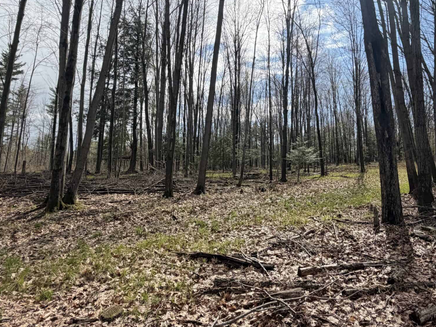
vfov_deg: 56.0
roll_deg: +3.5
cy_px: 118
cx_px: 264
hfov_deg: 70.8
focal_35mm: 24
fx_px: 302
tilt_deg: +8.6
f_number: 2.2
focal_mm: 2.22
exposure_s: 1/770
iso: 40
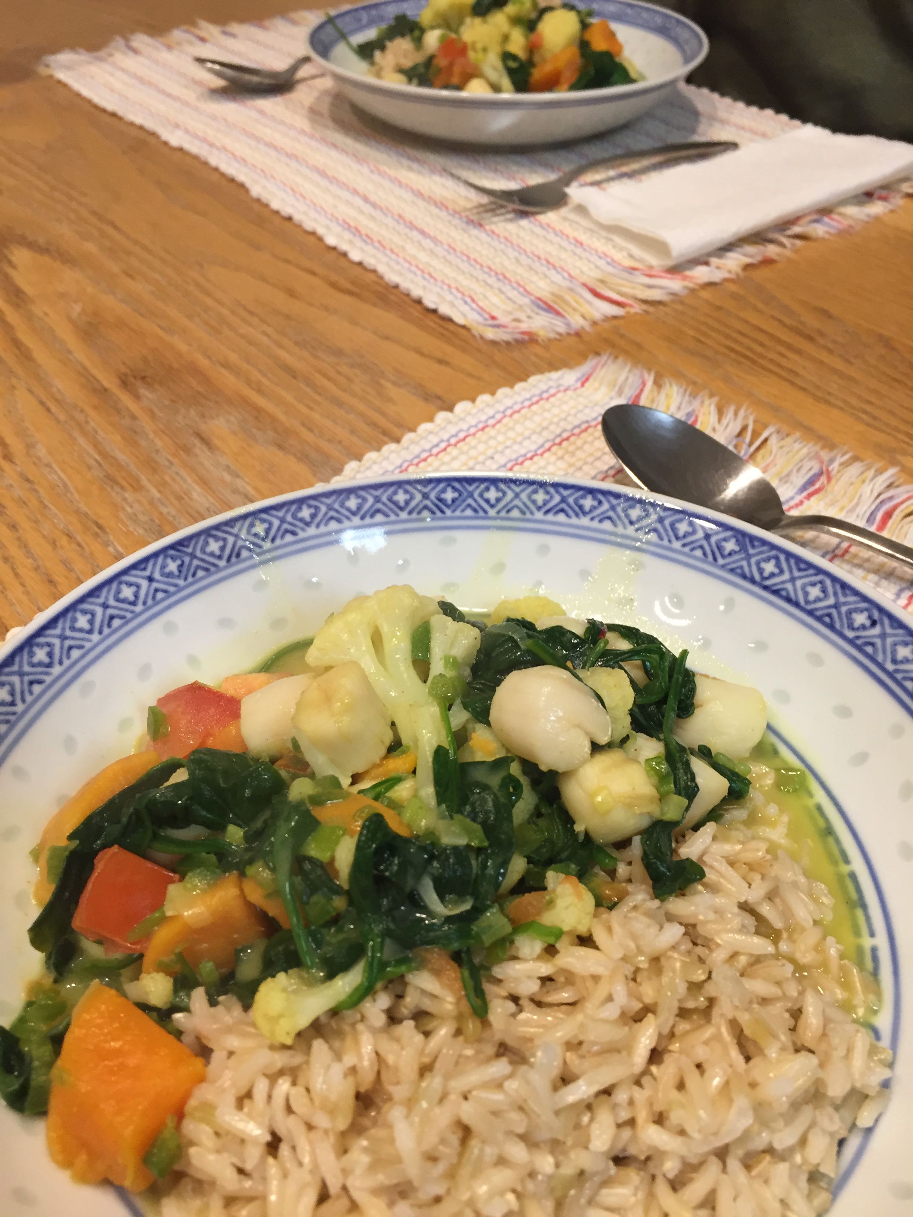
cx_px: 456
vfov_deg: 61.7
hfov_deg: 48.2
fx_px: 1020
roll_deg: -0.8
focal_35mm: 29
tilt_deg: -41.7
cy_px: 608
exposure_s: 1/30
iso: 80
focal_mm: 4.15
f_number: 2.2
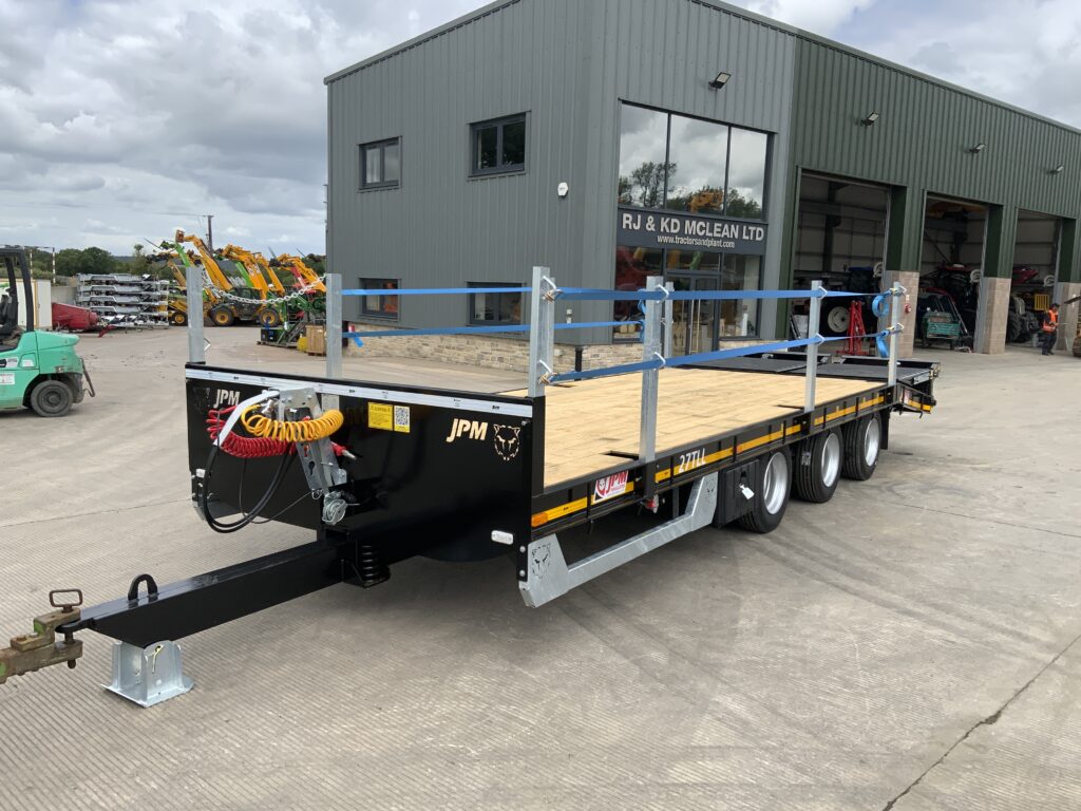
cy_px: 406
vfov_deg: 48.2
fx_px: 906
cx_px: 540
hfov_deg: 61.7
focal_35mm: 29
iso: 16
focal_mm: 3
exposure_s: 1/1195
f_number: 1.8
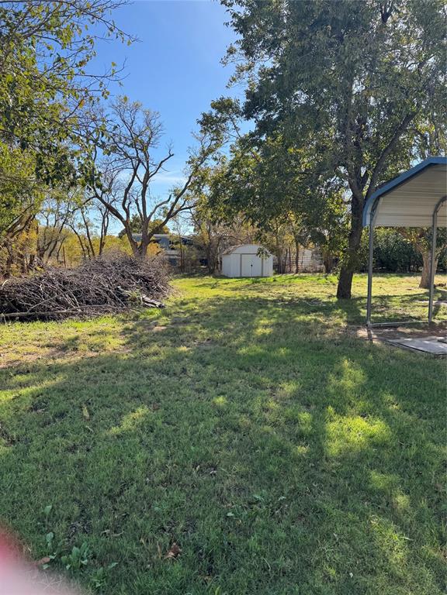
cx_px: 224
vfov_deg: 71.6
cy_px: 298
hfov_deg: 56.8
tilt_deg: -6.0
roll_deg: +1.2
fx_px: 413
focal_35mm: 24
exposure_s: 1/1366
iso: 80
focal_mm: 6.76
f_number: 1.78
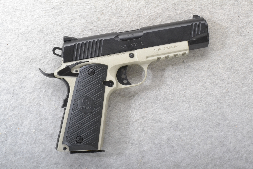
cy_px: 84
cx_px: 126
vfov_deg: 20.6
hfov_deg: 30.5
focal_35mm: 66
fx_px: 464
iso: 3200
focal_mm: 44
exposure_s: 1/160
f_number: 20
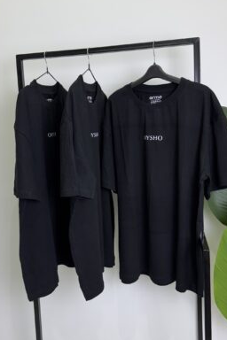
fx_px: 246
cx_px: 109
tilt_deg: -4.3
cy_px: 166
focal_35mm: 26
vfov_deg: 69.4
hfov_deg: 49.5
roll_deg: +2.0
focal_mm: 6.76
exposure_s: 1/100
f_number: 1.78
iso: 125
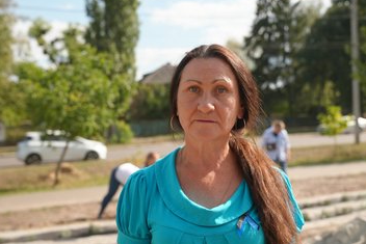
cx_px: 206
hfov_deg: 39.5
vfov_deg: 27.0
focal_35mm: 50
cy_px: 131
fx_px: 509
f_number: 4
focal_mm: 44
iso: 320
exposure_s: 1/160
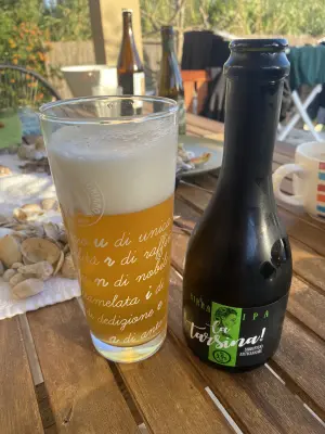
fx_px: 325
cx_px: 162
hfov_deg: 53.1
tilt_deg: -26.8
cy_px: 217
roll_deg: +4.1
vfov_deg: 67.3
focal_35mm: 26
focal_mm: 4.25
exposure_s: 1/298
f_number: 1.8
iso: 32
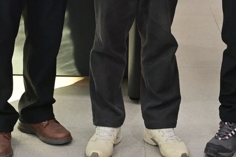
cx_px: 94
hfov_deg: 14.9
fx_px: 904
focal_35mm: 138
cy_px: -111
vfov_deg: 9.5
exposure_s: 1/125
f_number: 5.6
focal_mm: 34
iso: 2000
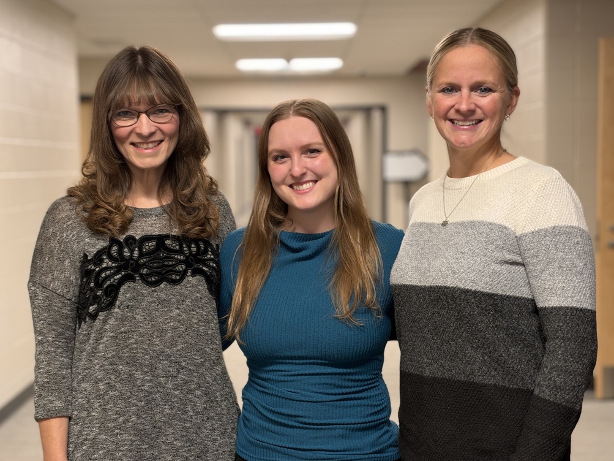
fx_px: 869
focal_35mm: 49
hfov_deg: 38.9
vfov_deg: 29.7
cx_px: 306
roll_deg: +1.1
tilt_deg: -4.6
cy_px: 232
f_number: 1.48
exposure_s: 1/40
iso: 125
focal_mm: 6.93
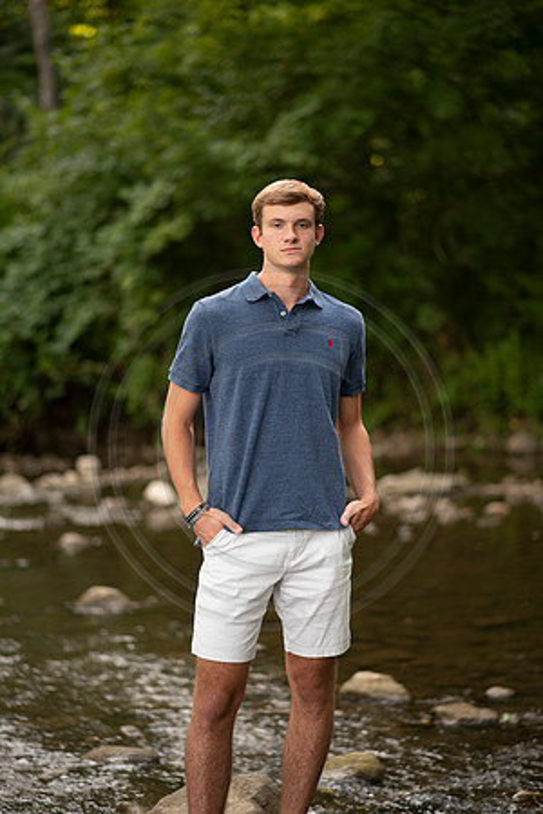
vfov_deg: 23.9
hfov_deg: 16.1
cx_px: 272
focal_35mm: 85
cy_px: 407
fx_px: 1923
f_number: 1.8
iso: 125
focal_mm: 85
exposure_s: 1/250
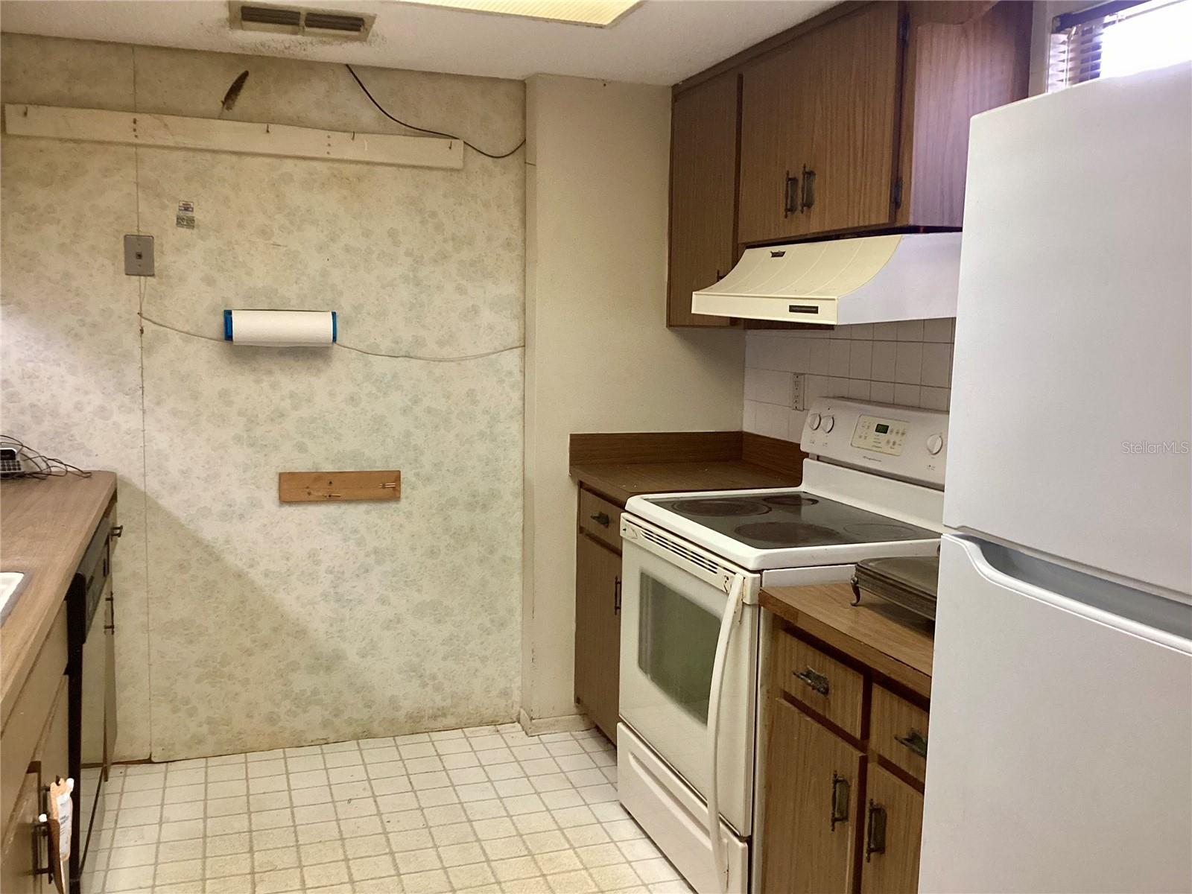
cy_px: 447
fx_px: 1067
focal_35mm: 31
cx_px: 596
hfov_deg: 58.4
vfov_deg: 45.4
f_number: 2.4
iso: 200
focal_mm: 3.3
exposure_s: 1/60
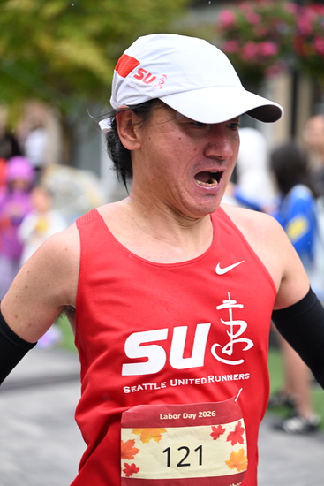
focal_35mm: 78
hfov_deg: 17.5
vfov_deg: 26.0
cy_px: 243
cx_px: 162
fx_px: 1052
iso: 1250
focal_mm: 78
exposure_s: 1/1250
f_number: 2.8
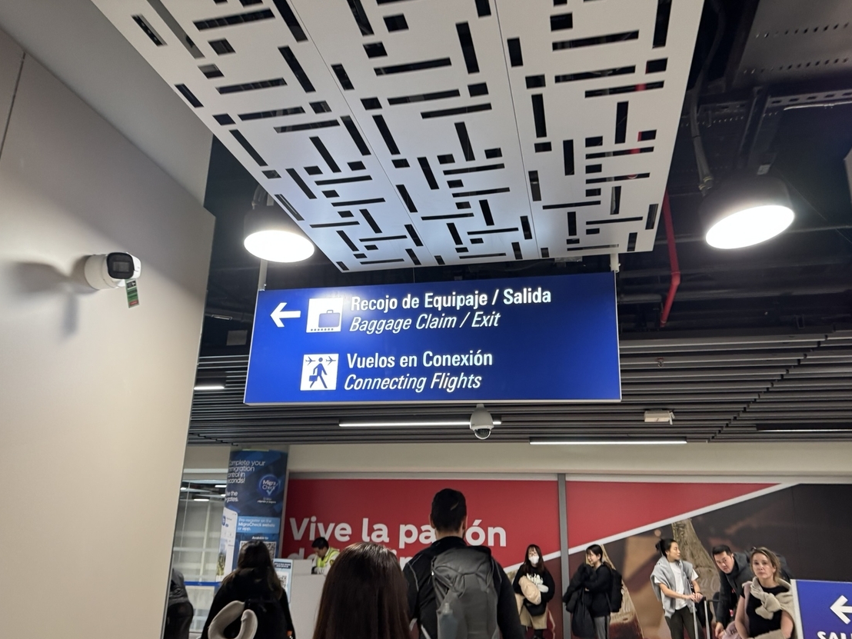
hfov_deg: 67.3
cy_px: 344
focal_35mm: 26
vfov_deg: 53.0
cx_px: 431
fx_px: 640
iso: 200
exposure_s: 1/60
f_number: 1.78
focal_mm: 6.76
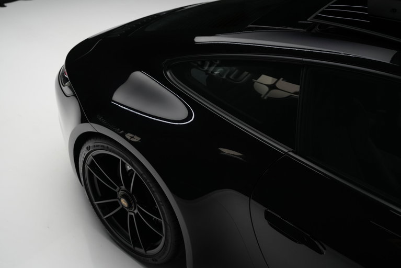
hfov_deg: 54.4
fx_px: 390
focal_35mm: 35
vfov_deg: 37.9
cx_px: 200
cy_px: 134
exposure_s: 1/60
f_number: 4
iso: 1000
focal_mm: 35
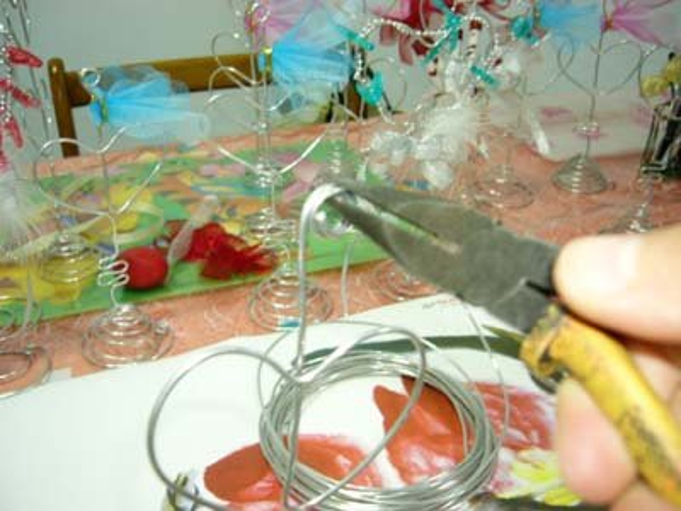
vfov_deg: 40.7
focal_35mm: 35
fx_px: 689
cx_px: 340
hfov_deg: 52.6
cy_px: 256
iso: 100
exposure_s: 1/5
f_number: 2.8
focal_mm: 5.8
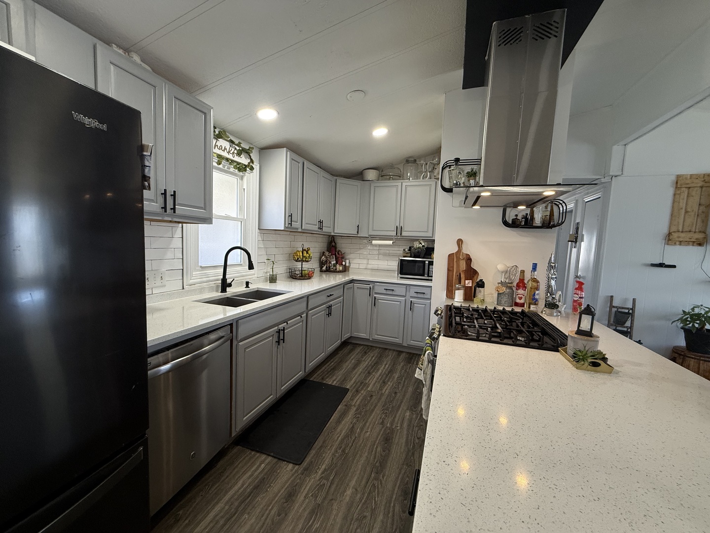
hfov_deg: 102.1
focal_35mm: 14
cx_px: 355
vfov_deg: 85.7
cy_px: 266
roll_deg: -2.2
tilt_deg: -4.0
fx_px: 287
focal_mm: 2.22
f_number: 2.2
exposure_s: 1/120
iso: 160
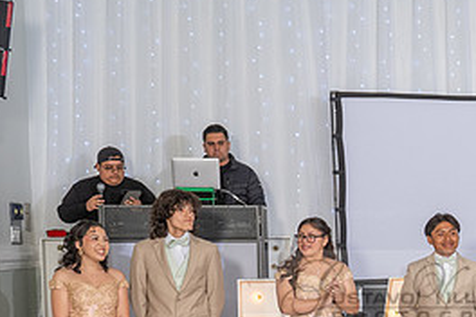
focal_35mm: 103
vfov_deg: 13.0
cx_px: 667
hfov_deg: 18.1
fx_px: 1362
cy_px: 354
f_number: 3.5
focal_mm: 28
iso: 500
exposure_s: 1/200
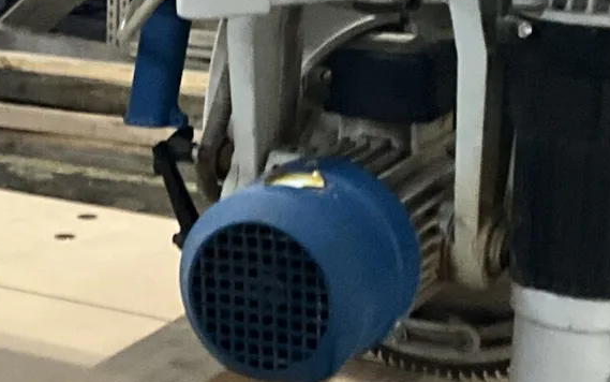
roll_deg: -1.3
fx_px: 1796
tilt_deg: -17.6
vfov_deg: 12.1
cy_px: 274
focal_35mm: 108
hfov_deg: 19.2
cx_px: 166
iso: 320
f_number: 1.8
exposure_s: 1/40
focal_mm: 3
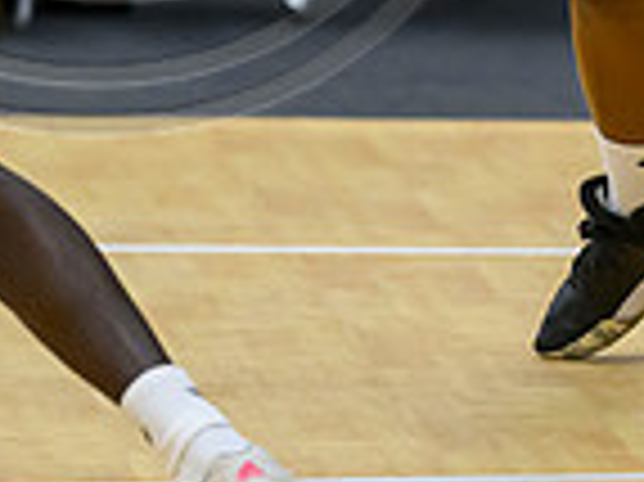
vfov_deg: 1.6
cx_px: 529
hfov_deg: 2.1
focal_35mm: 951
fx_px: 17678
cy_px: -368
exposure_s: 1/1000
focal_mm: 200
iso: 4000
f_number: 3.2
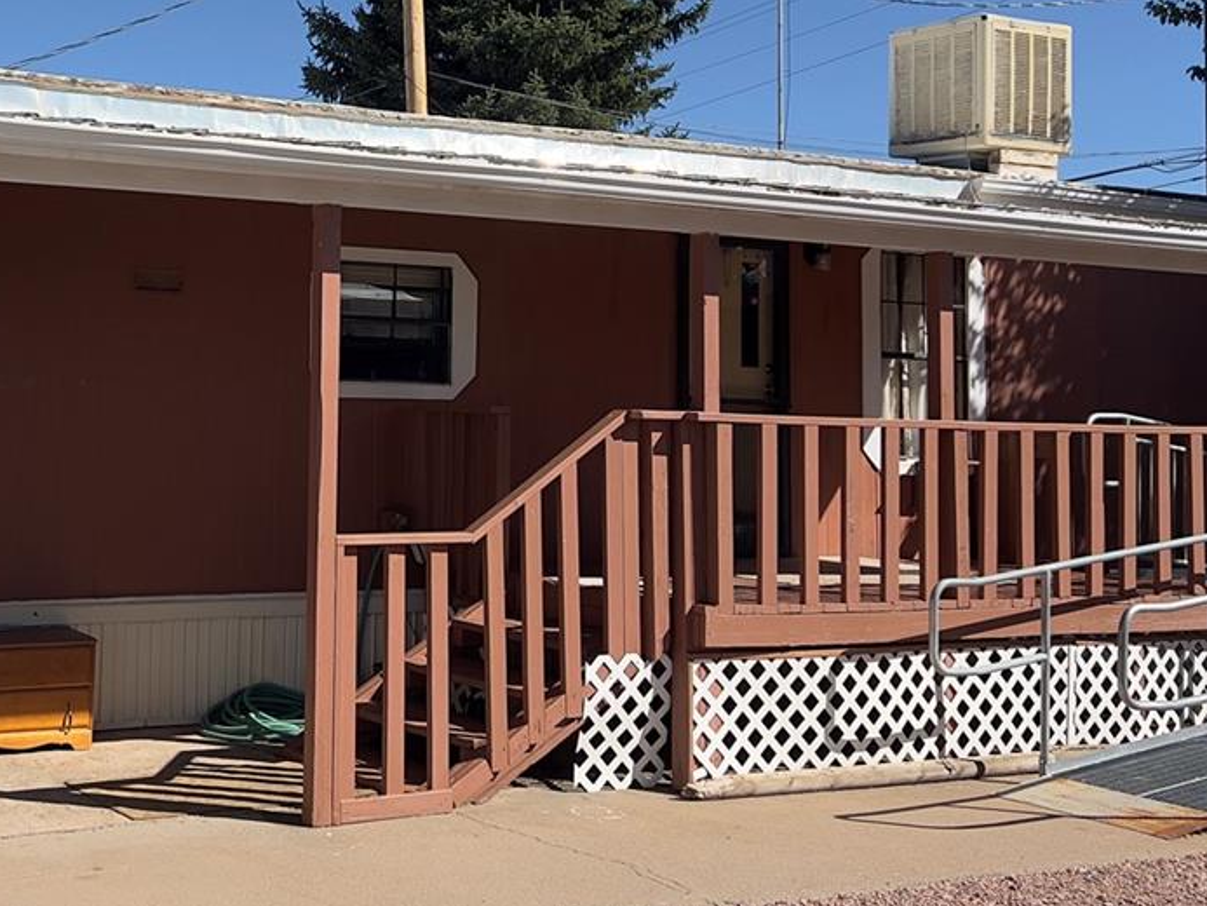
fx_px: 1883
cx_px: 232
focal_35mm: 54
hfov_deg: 34.4
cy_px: 242
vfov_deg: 26.7
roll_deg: -1.8
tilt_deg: +3.6
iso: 50
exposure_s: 1/4444
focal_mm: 5.7
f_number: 1.5
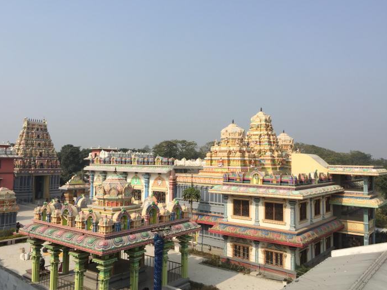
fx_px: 335
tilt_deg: +2.1
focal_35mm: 30
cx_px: 190
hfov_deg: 60.0
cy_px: 147
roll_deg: -1.1
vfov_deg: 46.8
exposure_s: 1/1980
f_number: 2.2
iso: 32
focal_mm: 4.15
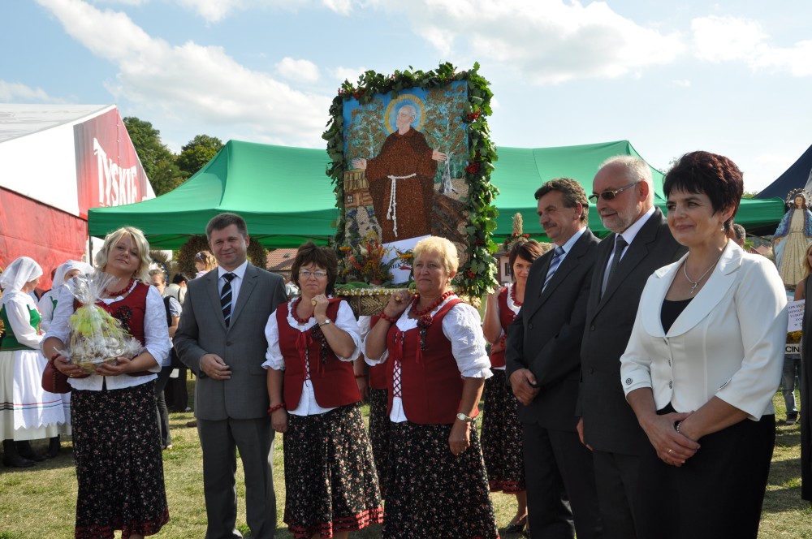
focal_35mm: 38
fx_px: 845
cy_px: 270
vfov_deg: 35.4
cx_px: 406
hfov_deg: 51.3
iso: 200
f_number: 8
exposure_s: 1/320
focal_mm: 25
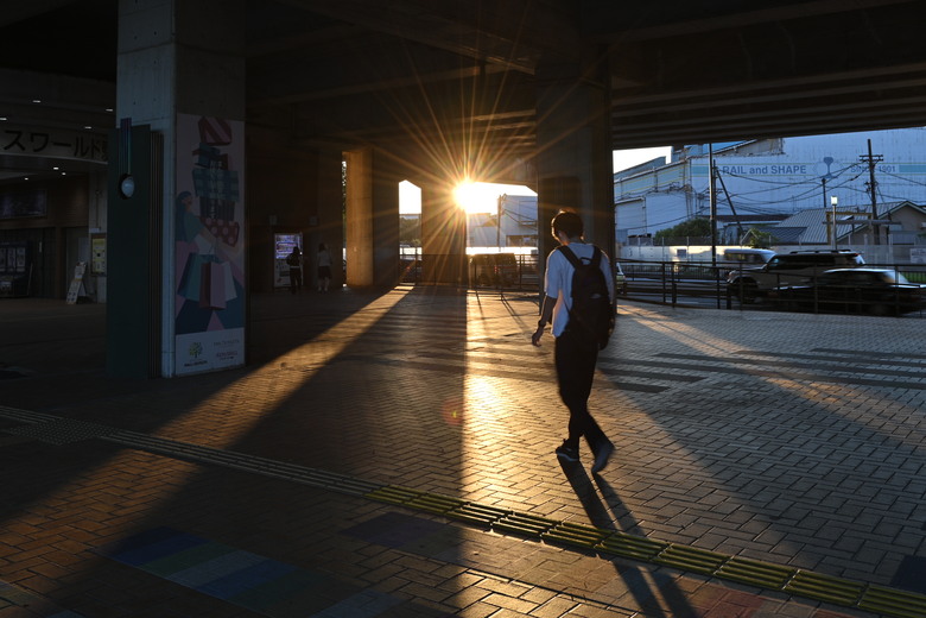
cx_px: 463
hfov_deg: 57.2
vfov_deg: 40.0
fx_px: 849
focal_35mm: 33
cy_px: 309
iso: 100
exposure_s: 1/40
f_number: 8
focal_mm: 22
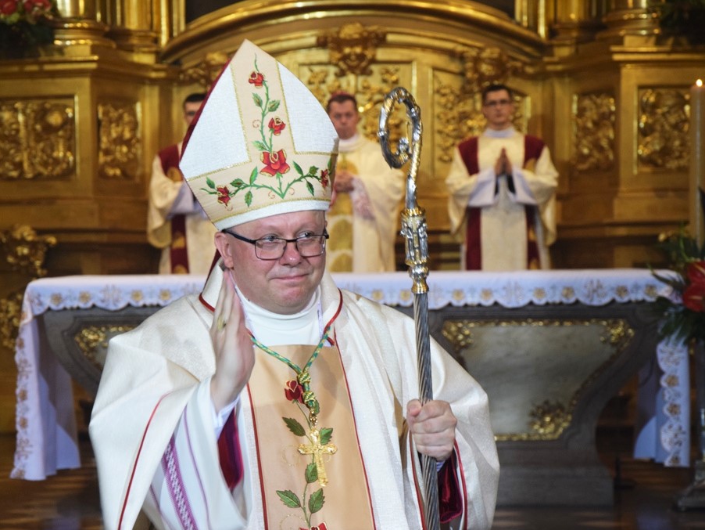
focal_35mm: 131
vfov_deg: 11.3
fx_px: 2669
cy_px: 267
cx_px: 312
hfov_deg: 15.0
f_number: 5.3
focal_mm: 80
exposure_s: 1/60
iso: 720
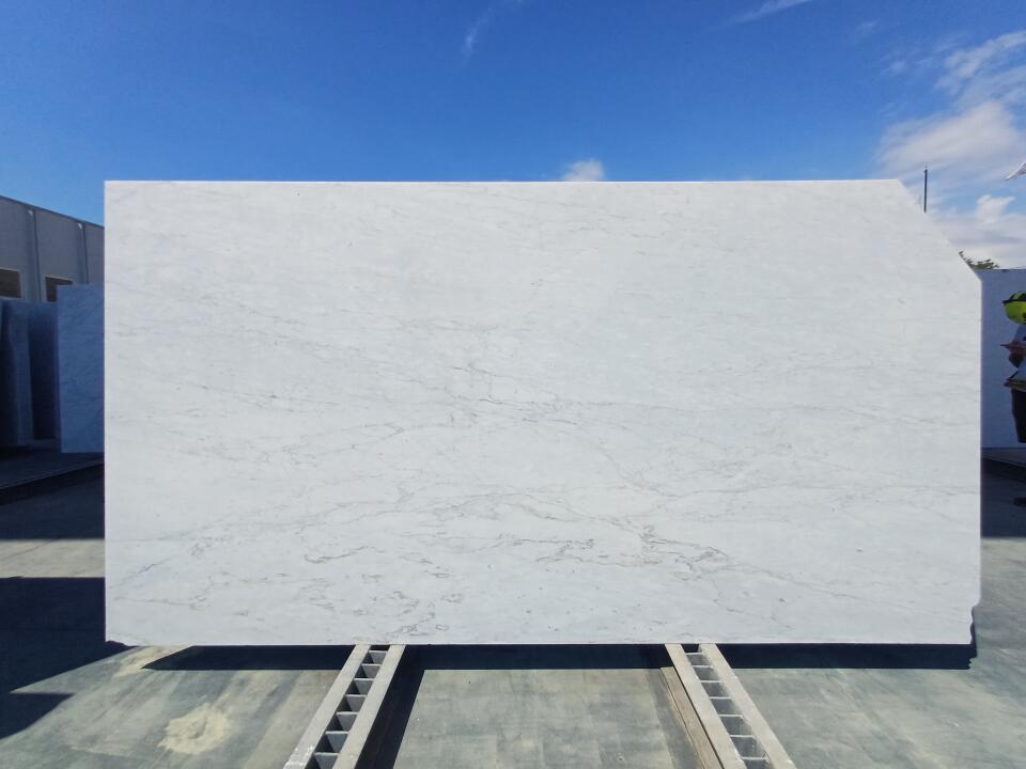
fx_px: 474
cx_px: 513
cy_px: 384
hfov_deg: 94.5
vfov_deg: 78.1
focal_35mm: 16
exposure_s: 1/1727
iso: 40
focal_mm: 1.64
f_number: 2.2
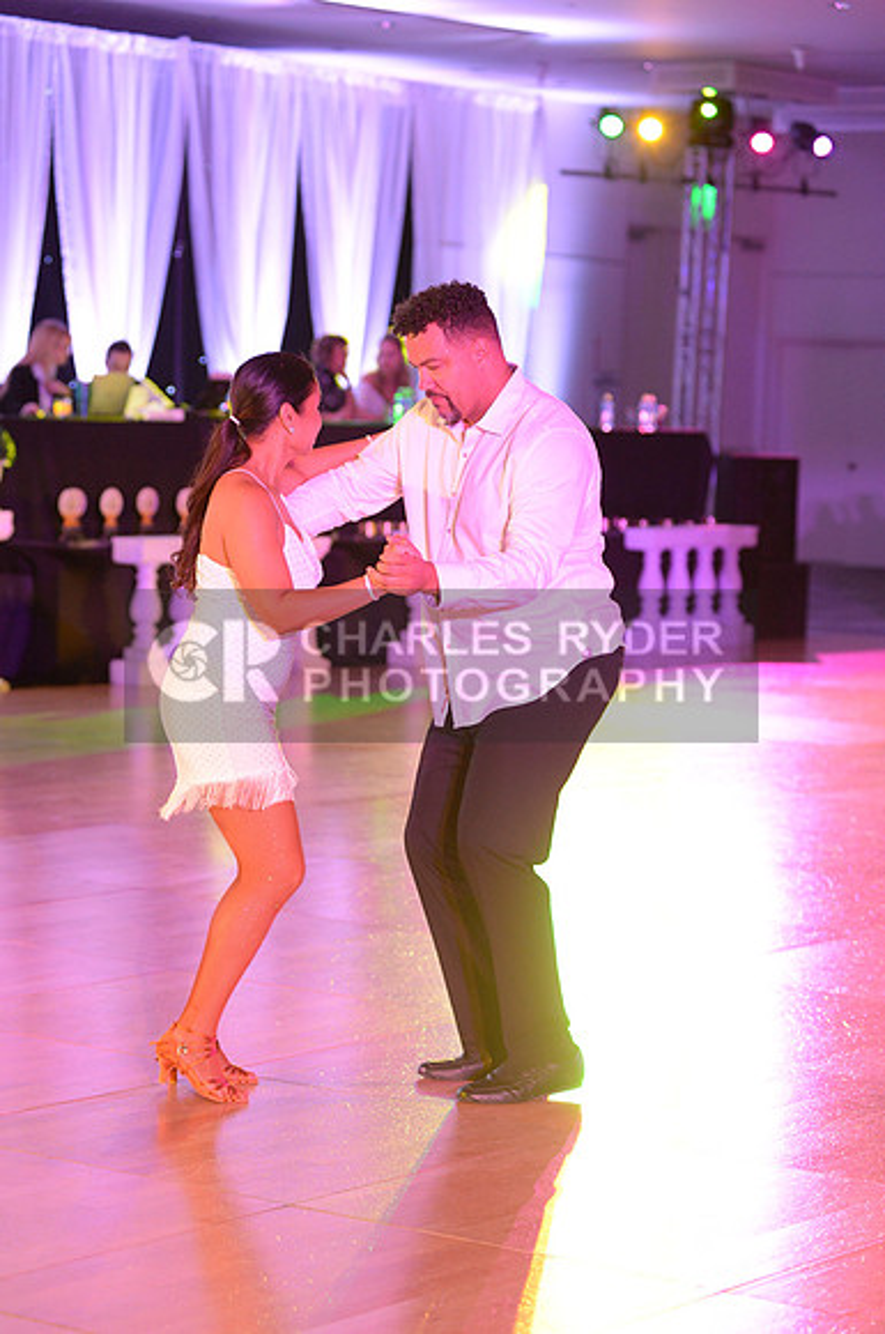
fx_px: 3698
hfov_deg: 13.6
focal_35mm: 100
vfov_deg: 20.4
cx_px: 442
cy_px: 667
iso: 3200
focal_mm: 100
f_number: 4
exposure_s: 1/250
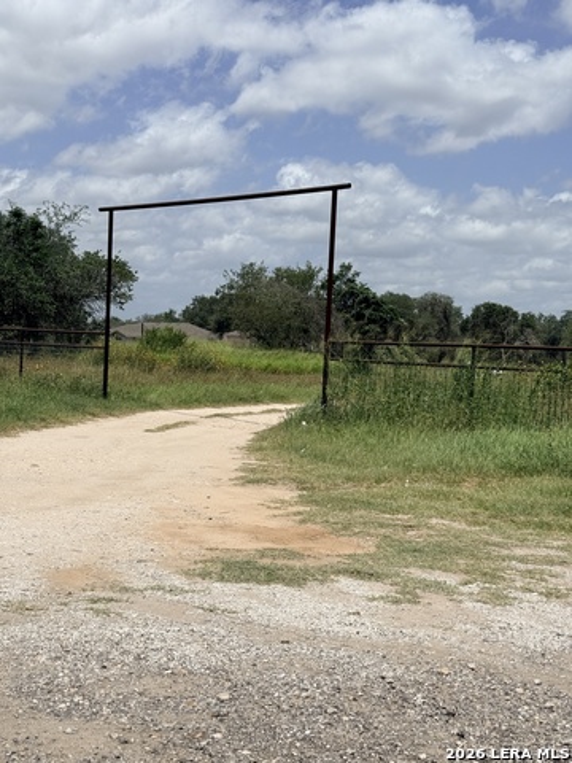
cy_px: 382
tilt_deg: -1.5
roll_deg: -1.7
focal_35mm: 48
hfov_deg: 30.3
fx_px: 1058
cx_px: 286
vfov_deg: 39.7
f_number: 1.78
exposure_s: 1/11364
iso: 64
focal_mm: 6.76
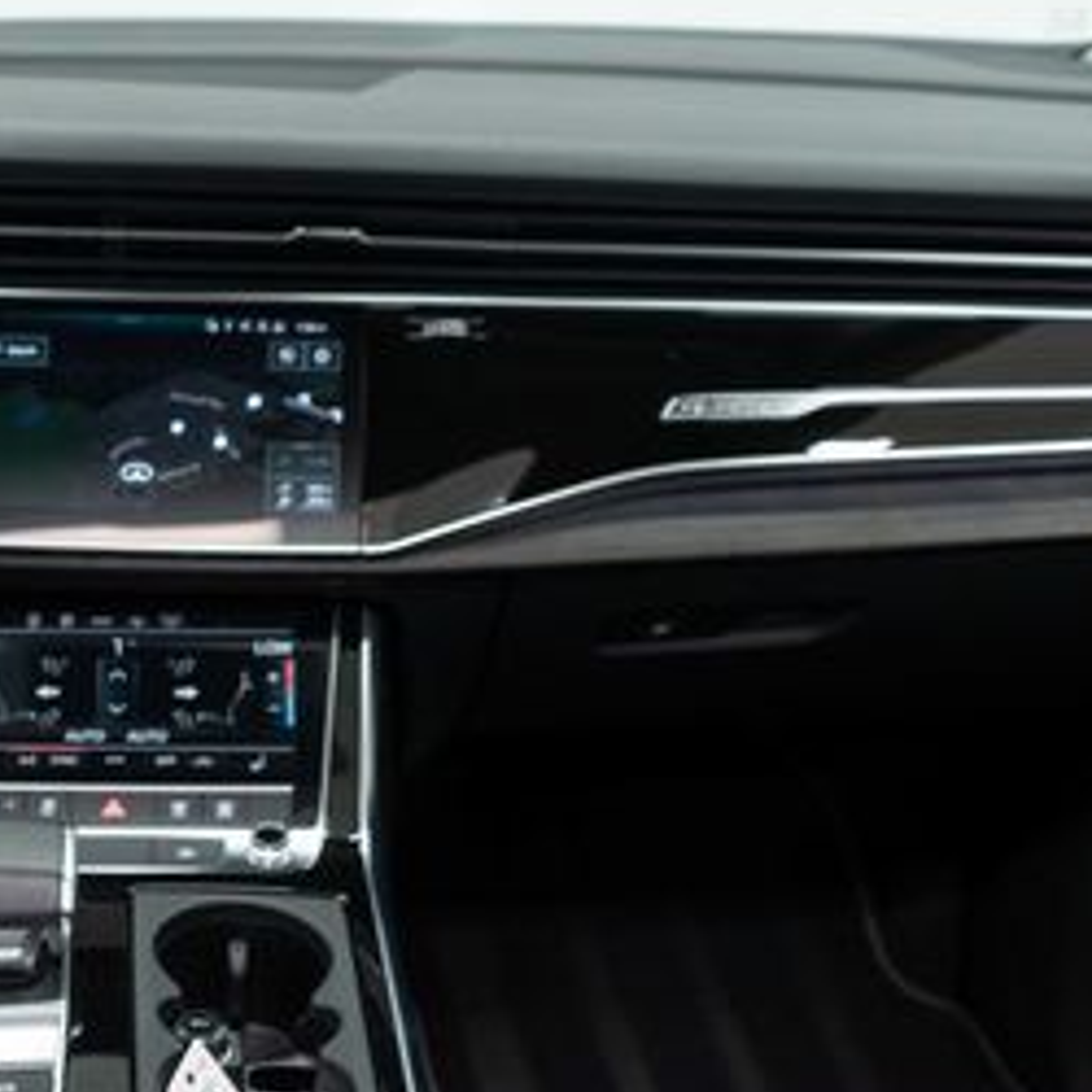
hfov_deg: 27.1
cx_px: 100
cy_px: 732
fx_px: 2177
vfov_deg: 28.0
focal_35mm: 61
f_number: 3.2
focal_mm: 28
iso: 640
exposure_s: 1/50
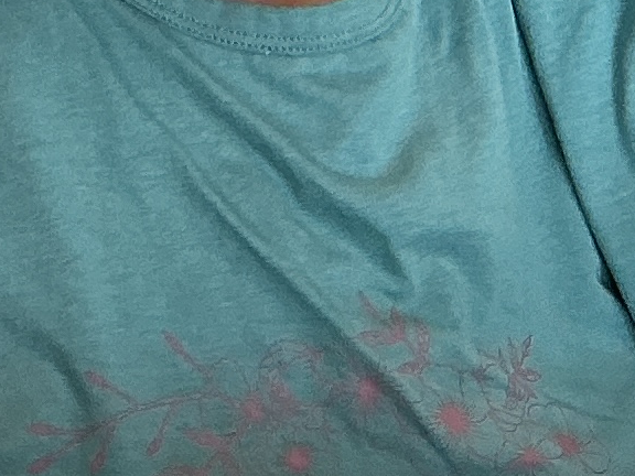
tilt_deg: -24.3
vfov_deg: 7.3
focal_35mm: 203
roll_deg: -1.6
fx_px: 3724
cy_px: 434
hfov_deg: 9.7
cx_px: 306
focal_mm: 3
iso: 50
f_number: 1.8
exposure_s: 1/120
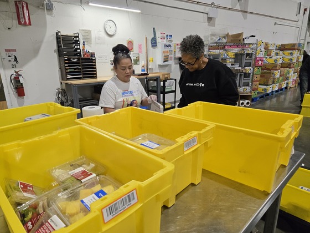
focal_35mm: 23
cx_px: 155
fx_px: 206
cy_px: 116
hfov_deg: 73.9
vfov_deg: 58.9
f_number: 1.8
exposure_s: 1/120
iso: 320
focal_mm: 5.4
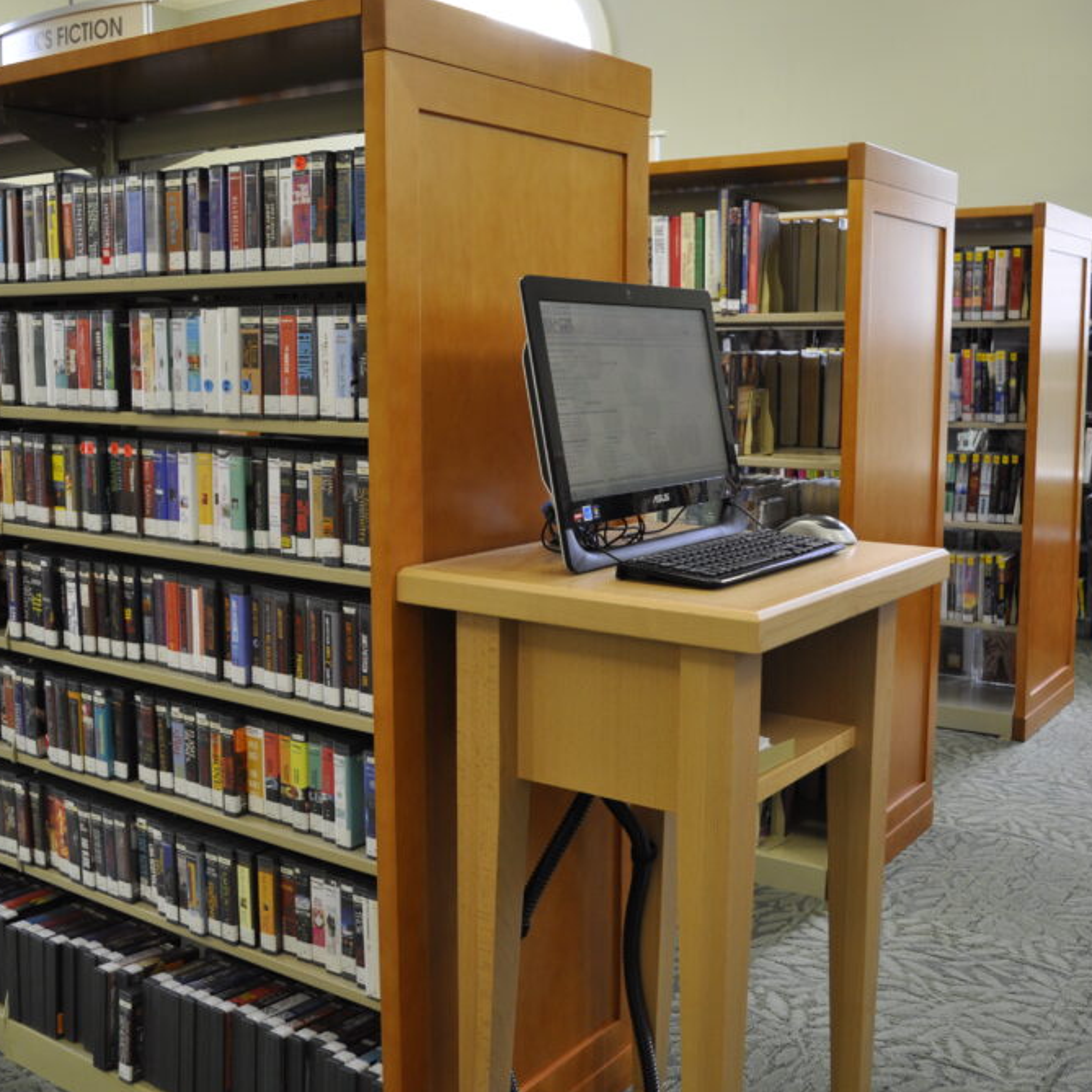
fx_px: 1392
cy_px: 539
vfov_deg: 42.8
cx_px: 552
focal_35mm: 39
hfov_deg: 42.8
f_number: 4
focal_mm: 20
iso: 500
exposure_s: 1/60
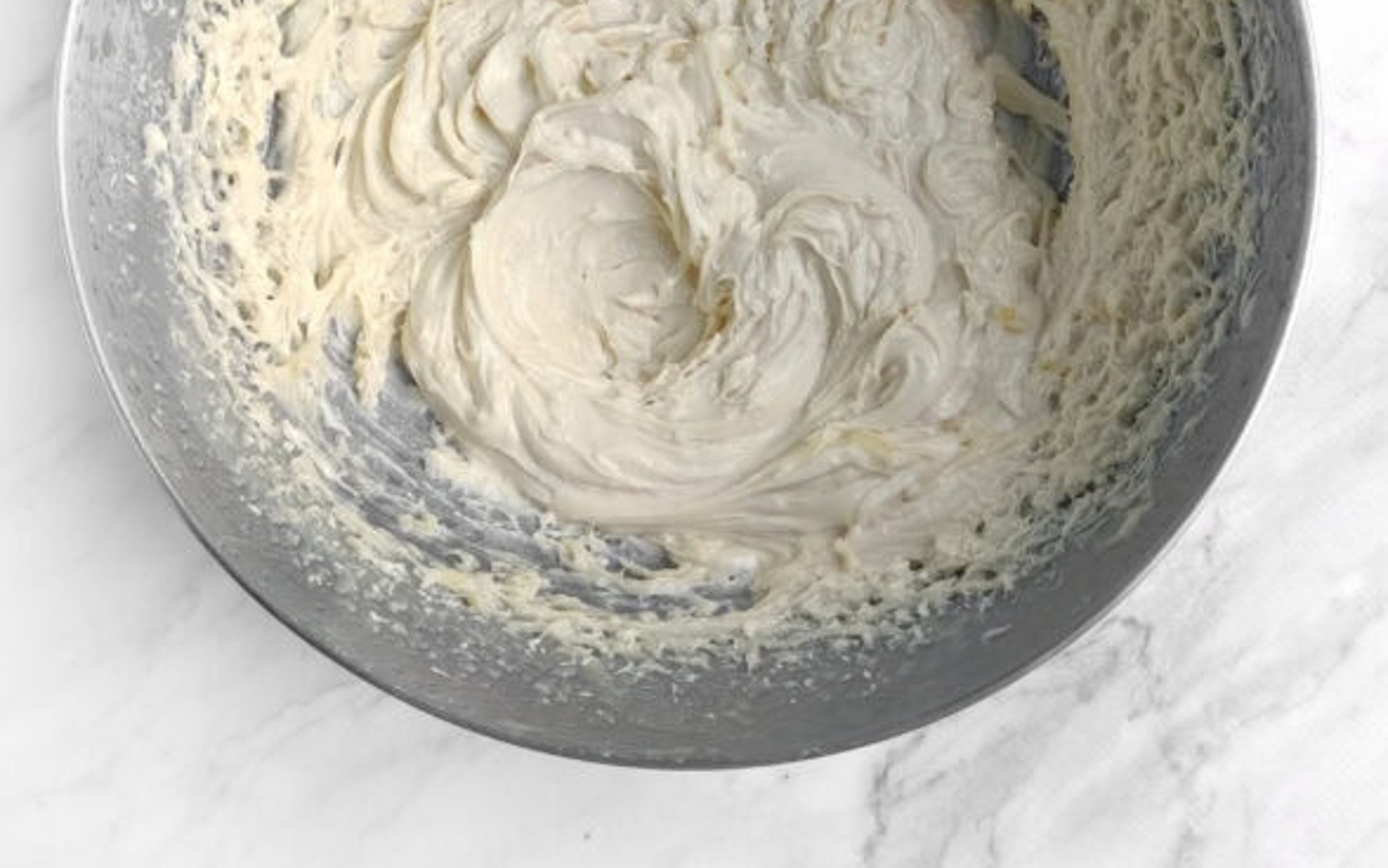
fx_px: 1362
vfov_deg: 34.1
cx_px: 685
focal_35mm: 36
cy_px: 154
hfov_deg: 54.0
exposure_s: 1/100
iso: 66
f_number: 1.9
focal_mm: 5.4
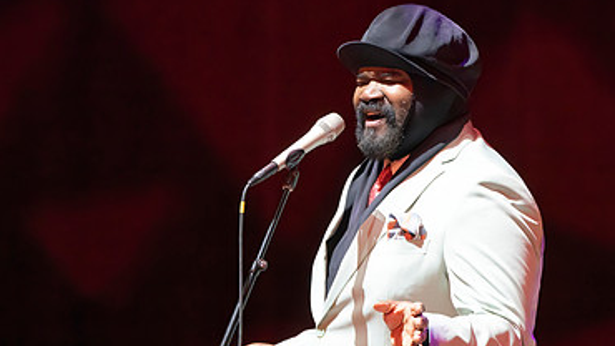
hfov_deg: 3.6
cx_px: 440
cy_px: 313
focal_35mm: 598
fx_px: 9750
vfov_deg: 2.0
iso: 5000
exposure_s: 1/320
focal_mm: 364
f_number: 5.6
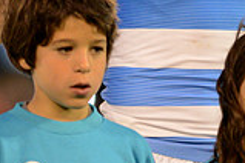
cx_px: 188
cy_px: -96
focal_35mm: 1529
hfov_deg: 1.3
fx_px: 10405
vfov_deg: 0.9
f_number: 4
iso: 4500
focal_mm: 420
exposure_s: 1/640
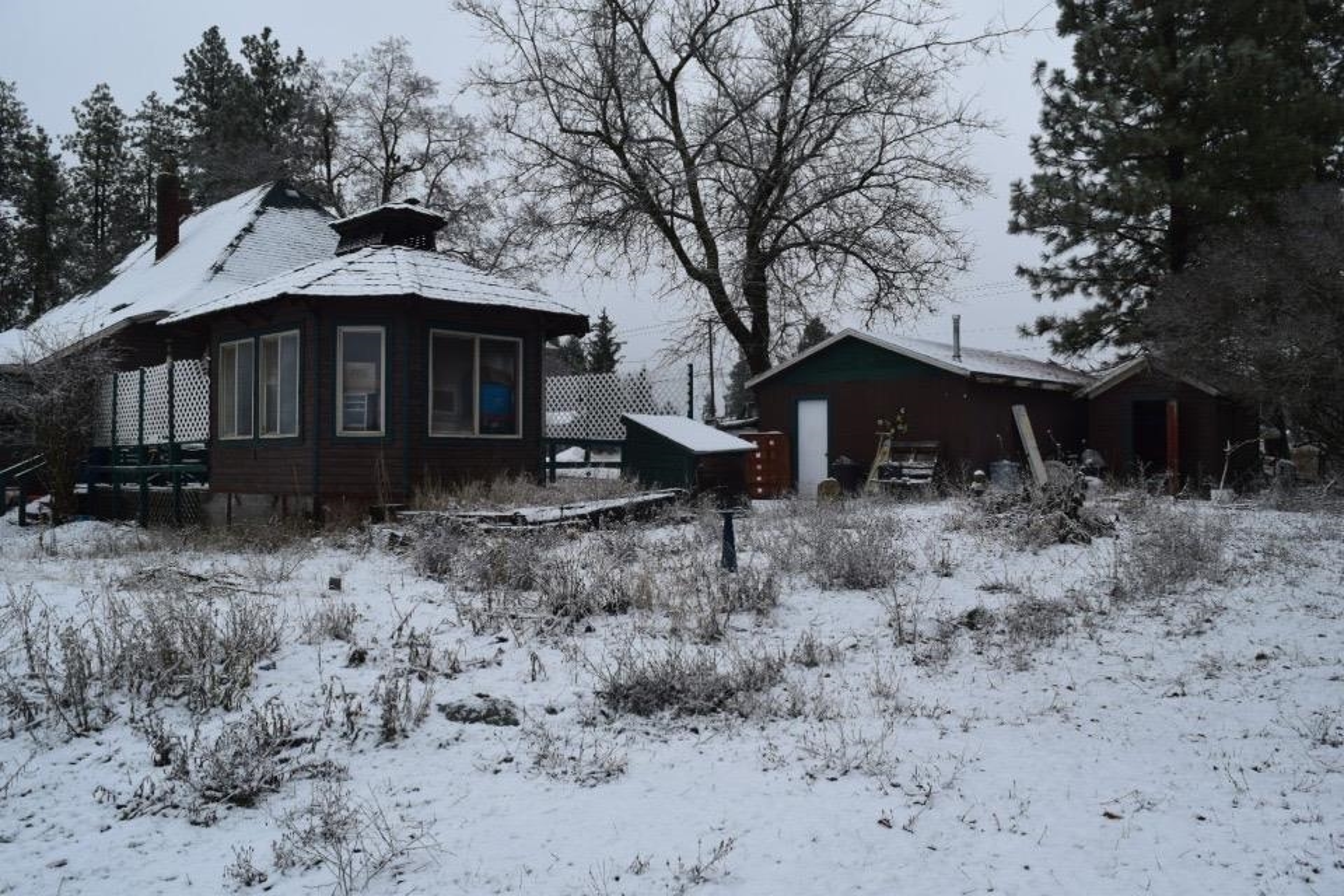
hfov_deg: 67.4
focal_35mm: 27
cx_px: 672
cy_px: 448
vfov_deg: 47.9
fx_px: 1008
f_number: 10
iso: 400
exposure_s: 1/320
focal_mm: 18
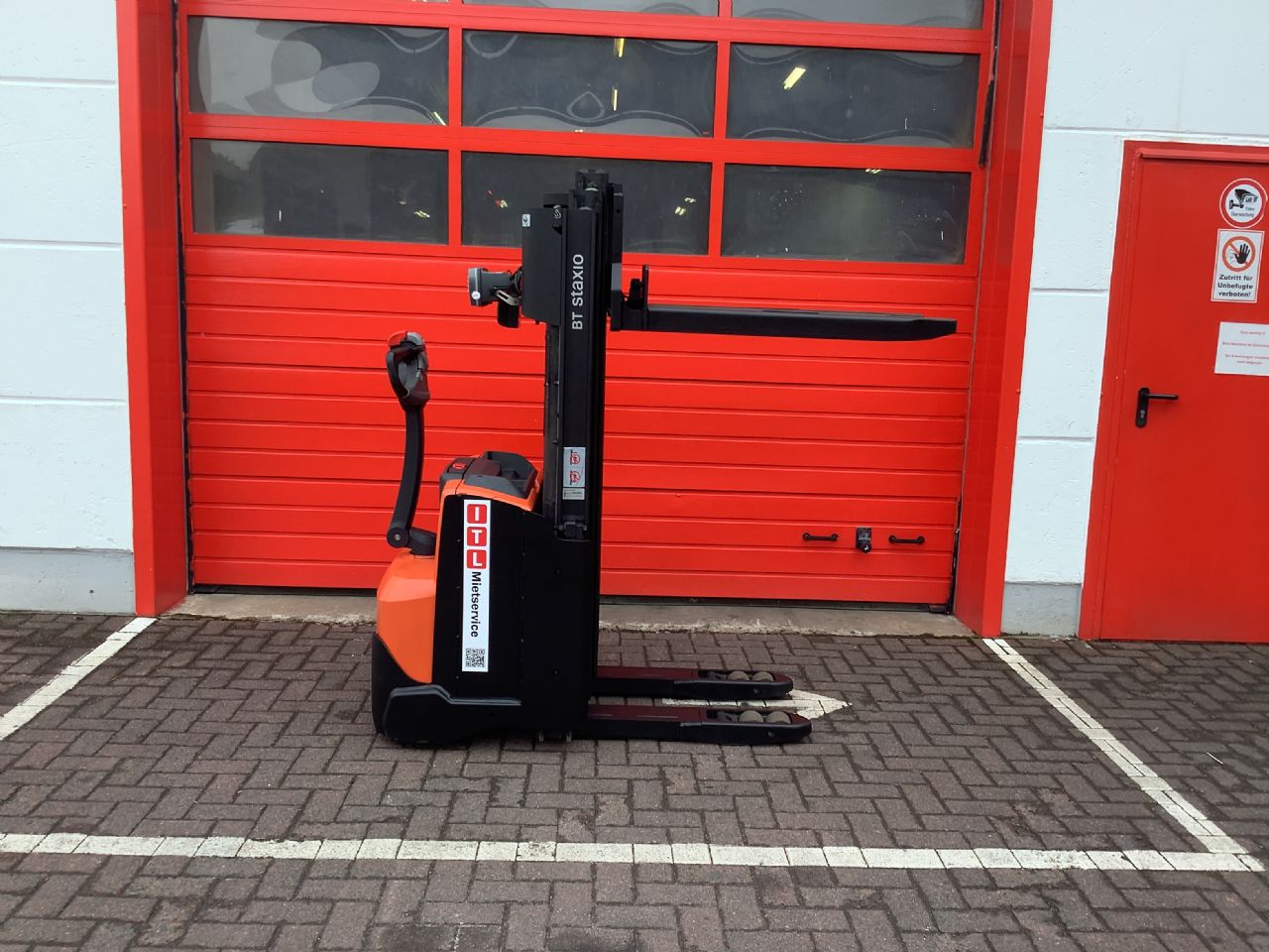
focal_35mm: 31
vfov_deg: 45.4
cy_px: 476
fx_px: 1136
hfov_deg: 58.4
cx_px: 634
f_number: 2.4
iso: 32
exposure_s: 1/120
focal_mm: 3.3
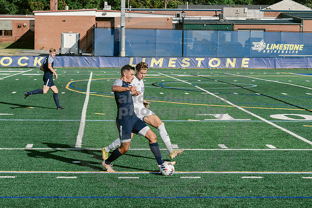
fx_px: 951
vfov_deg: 12.5
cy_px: 103
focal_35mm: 110
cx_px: 138
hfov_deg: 18.6
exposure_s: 1/3200
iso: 640
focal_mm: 70
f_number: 5.6
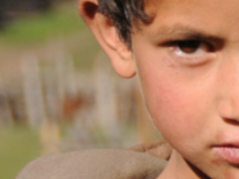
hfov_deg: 4.5
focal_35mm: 431
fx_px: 2974
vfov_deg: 3.4
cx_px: 525
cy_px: 96
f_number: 6.3
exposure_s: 1/1000
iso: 250
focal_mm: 62
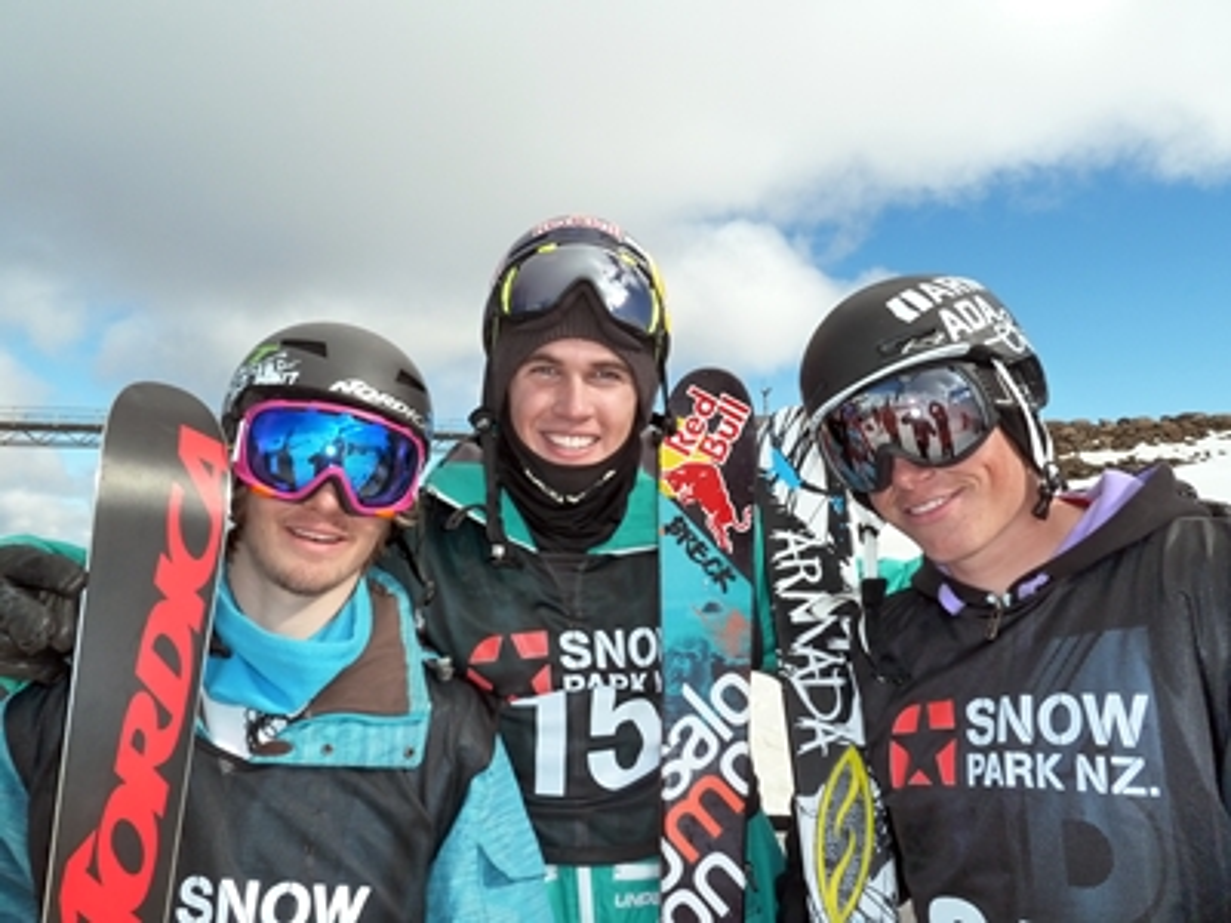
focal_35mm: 25
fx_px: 889
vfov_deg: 54.9
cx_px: 616
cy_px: 462
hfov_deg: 69.4
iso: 400
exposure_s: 1/500
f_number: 4.5
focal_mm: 4.1
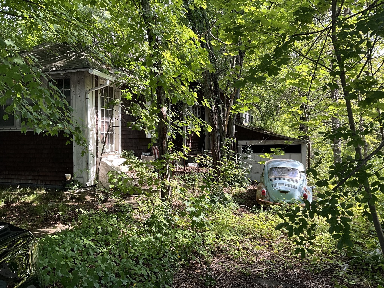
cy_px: 144
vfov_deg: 48.2
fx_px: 322
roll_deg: +0.4
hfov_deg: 61.7
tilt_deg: -1.3
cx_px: 192
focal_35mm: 29
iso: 20
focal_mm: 3
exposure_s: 1/122
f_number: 1.8
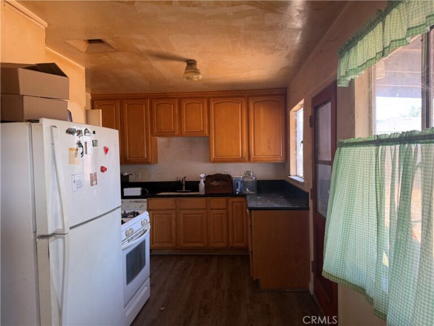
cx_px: 217
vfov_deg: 56.8
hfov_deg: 71.6
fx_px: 301
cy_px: 163
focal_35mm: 24
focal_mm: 6.76
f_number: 1.78
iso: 200
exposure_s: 1/121
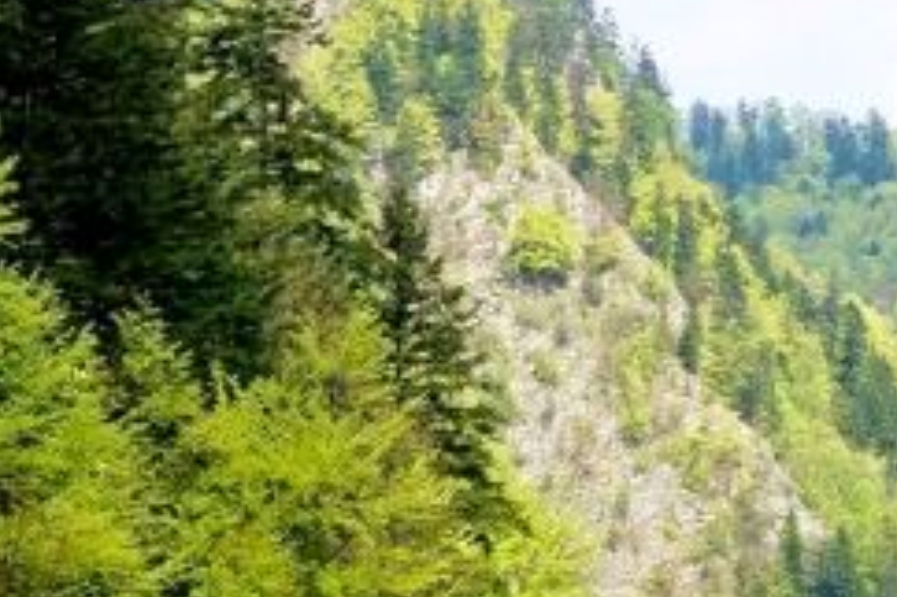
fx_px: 5552
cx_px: 775
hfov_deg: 9.2
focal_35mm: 223
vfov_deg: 6.1
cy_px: 701
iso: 200
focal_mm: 40
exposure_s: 1/125
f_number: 11
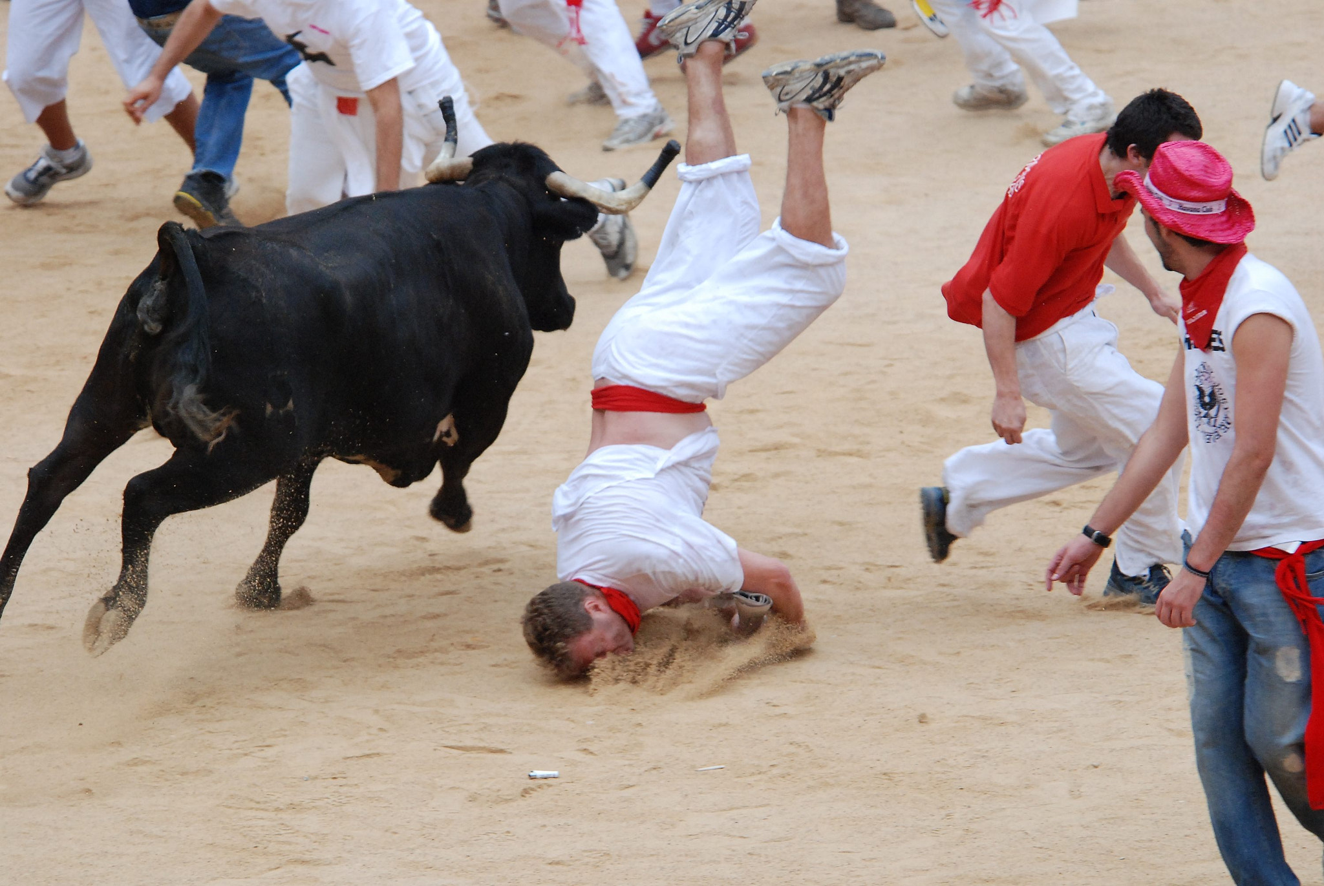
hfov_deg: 6.0
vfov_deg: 4.0
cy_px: 443
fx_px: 12704
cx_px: 662
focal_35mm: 345
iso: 1000
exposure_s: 1/500
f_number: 5.3
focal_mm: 230
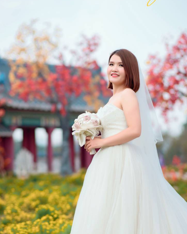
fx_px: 775
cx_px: 85
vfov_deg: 17.1
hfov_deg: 13.8
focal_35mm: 112
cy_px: 140
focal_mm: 85
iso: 100
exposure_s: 1/1600
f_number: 2.2
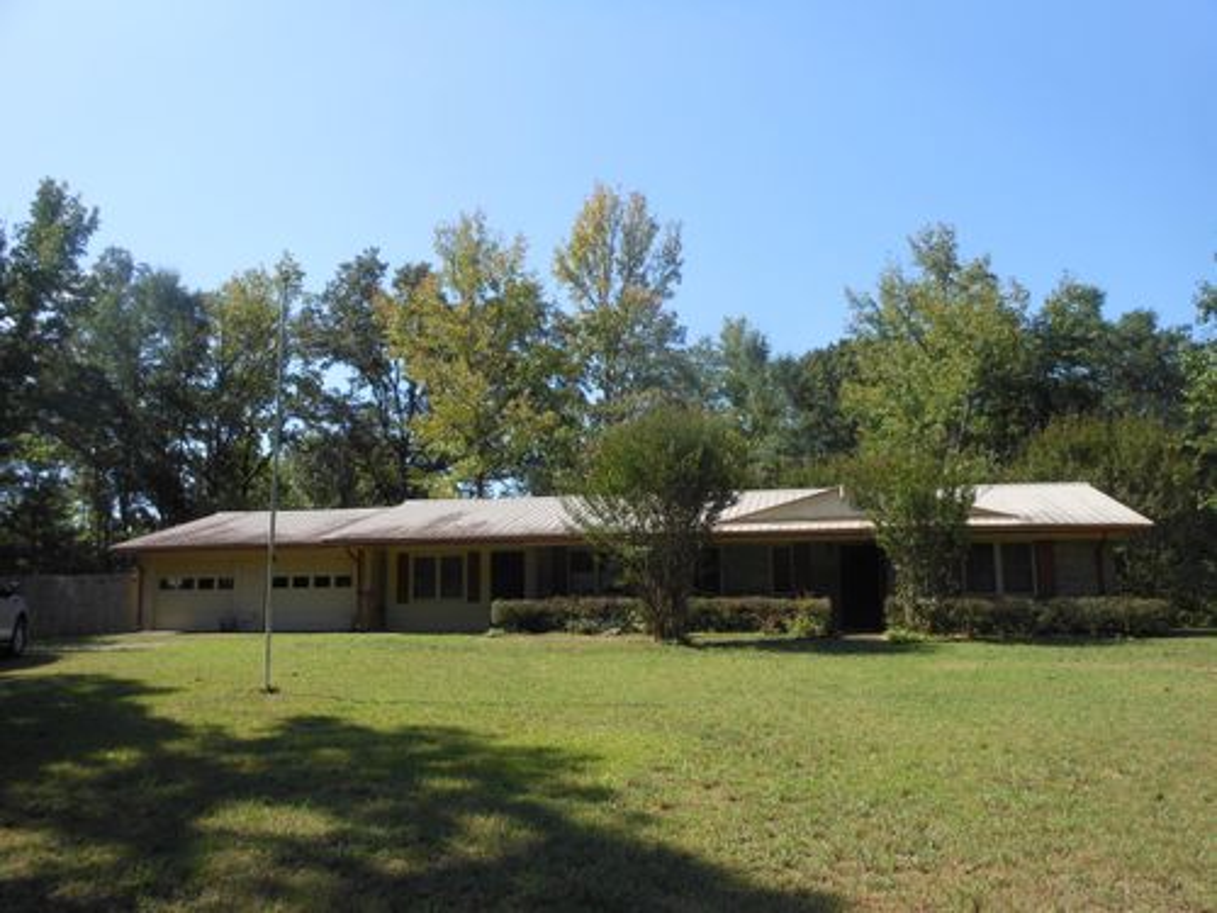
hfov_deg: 63.4
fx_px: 984
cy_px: 456
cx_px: 608
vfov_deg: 49.7
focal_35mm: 28
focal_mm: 5
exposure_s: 1/500
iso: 80
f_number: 3.7
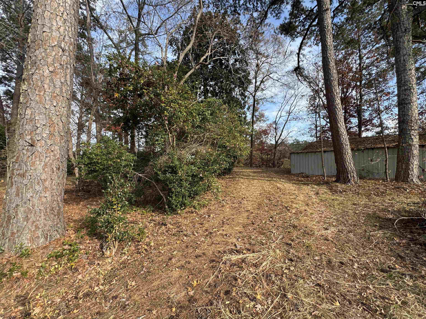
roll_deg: +2.4
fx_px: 172
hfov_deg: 102.1
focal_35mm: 14
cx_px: 213
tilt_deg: +0.8
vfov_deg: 85.7
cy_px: 160
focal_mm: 2.22
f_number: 2.2
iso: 40
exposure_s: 1/615
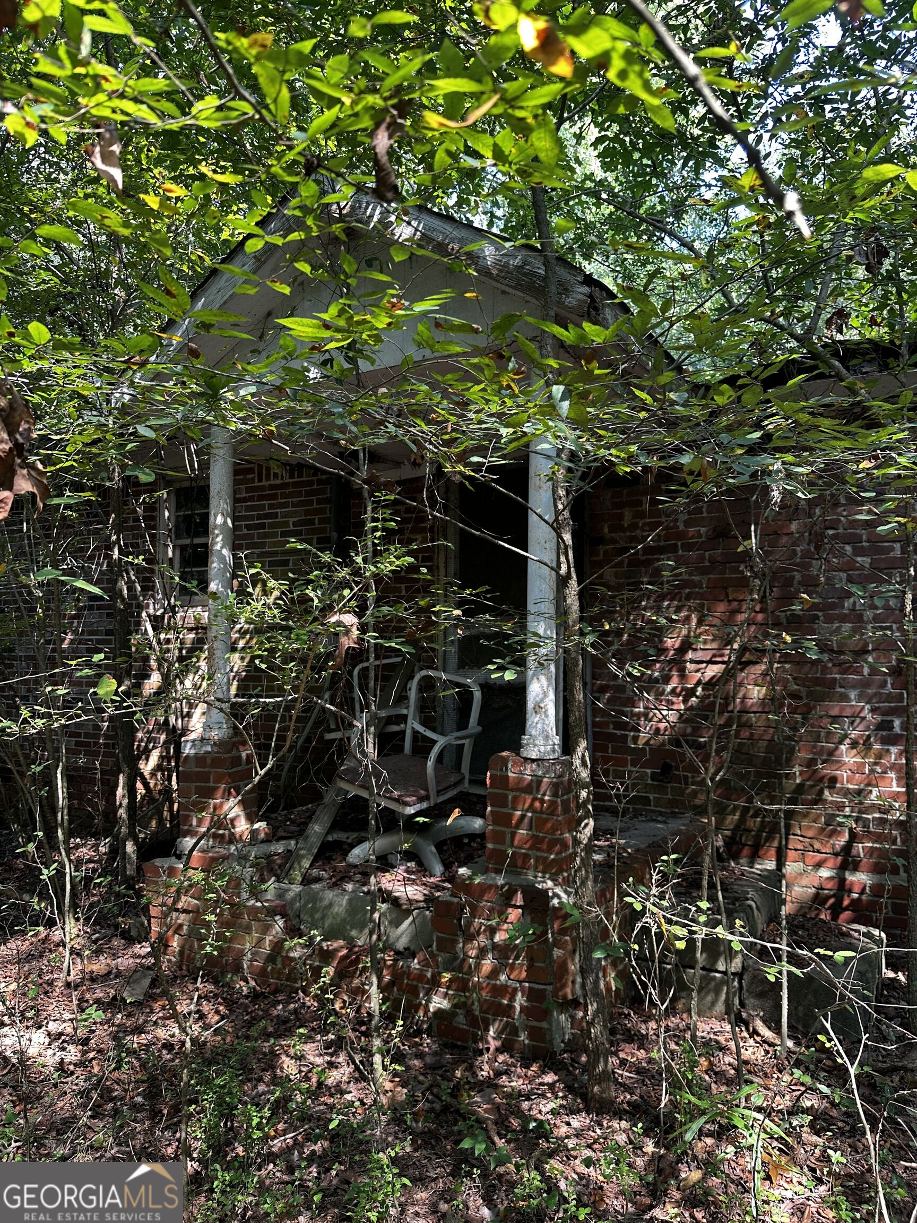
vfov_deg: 71.6
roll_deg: -0.6
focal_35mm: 24
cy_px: 612
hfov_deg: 56.8
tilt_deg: +5.2
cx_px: 458
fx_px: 848
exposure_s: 1/121
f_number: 1.78
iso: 100
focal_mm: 6.86
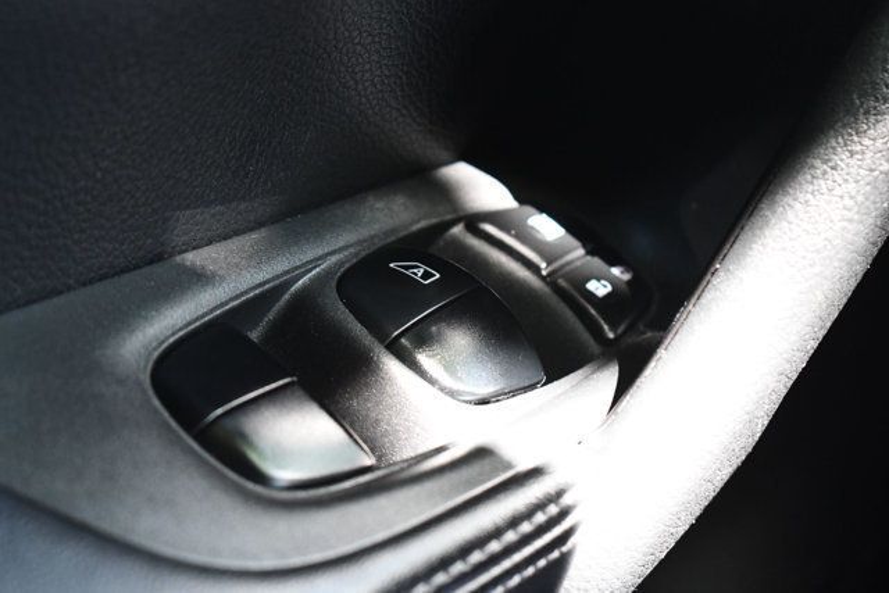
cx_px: 444
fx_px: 1926
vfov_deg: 17.5
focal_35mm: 78
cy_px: 296
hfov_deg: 26.0
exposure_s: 1/60
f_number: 5.6
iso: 3200
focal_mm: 52
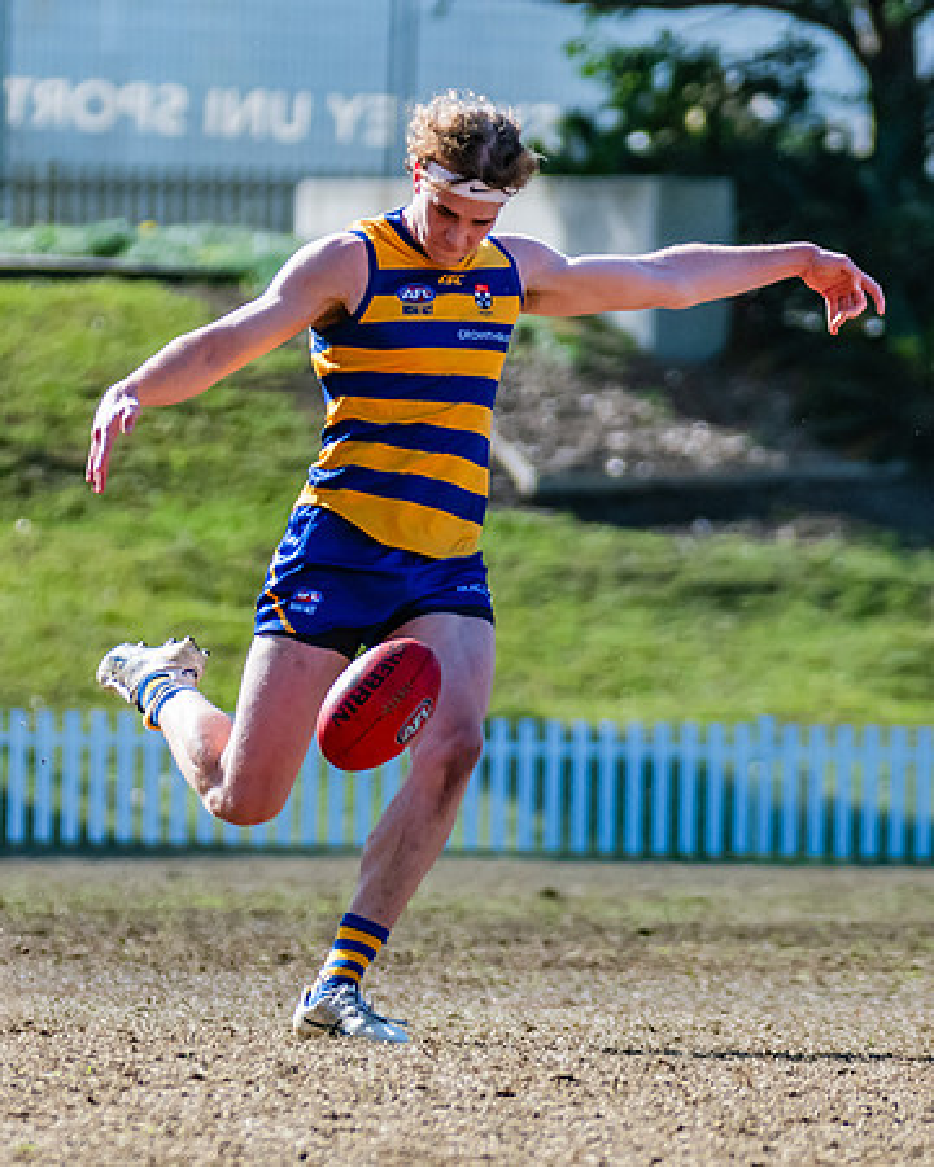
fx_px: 25649
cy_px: 579
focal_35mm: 742
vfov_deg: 2.6
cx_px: 432
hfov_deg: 2.1
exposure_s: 1/2000
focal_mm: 320
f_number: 5.6
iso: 900
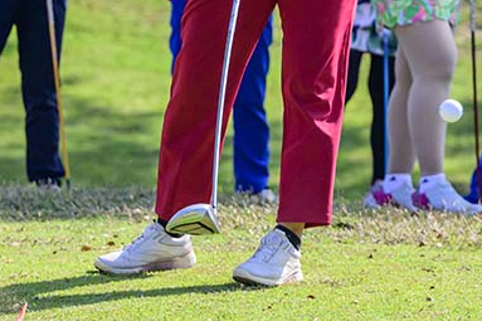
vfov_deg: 6.6
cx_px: 273
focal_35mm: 208
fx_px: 2784
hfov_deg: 9.9
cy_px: -39
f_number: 2.8
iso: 900
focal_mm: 83
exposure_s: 1/10000
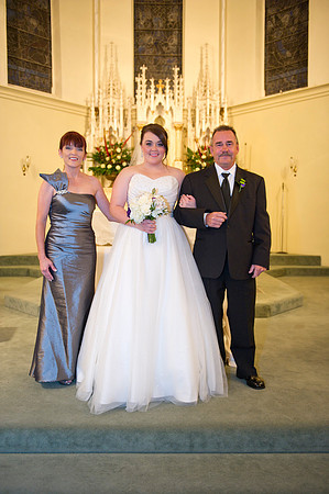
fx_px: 426
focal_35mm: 31
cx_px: 164
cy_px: 247
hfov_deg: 42.2
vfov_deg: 60.3
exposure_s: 1/60
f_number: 2.8
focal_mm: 31
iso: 1250
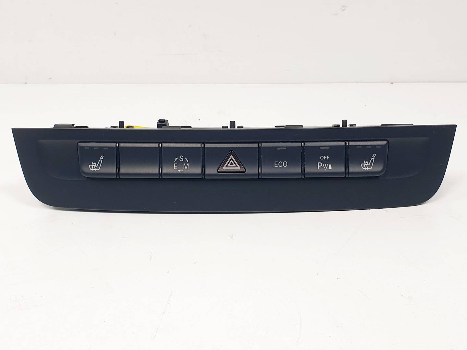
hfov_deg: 67.3
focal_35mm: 26
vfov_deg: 53.1
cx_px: 234
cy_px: 175
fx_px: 351
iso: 50
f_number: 2.4
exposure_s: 1/215
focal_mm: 4.3
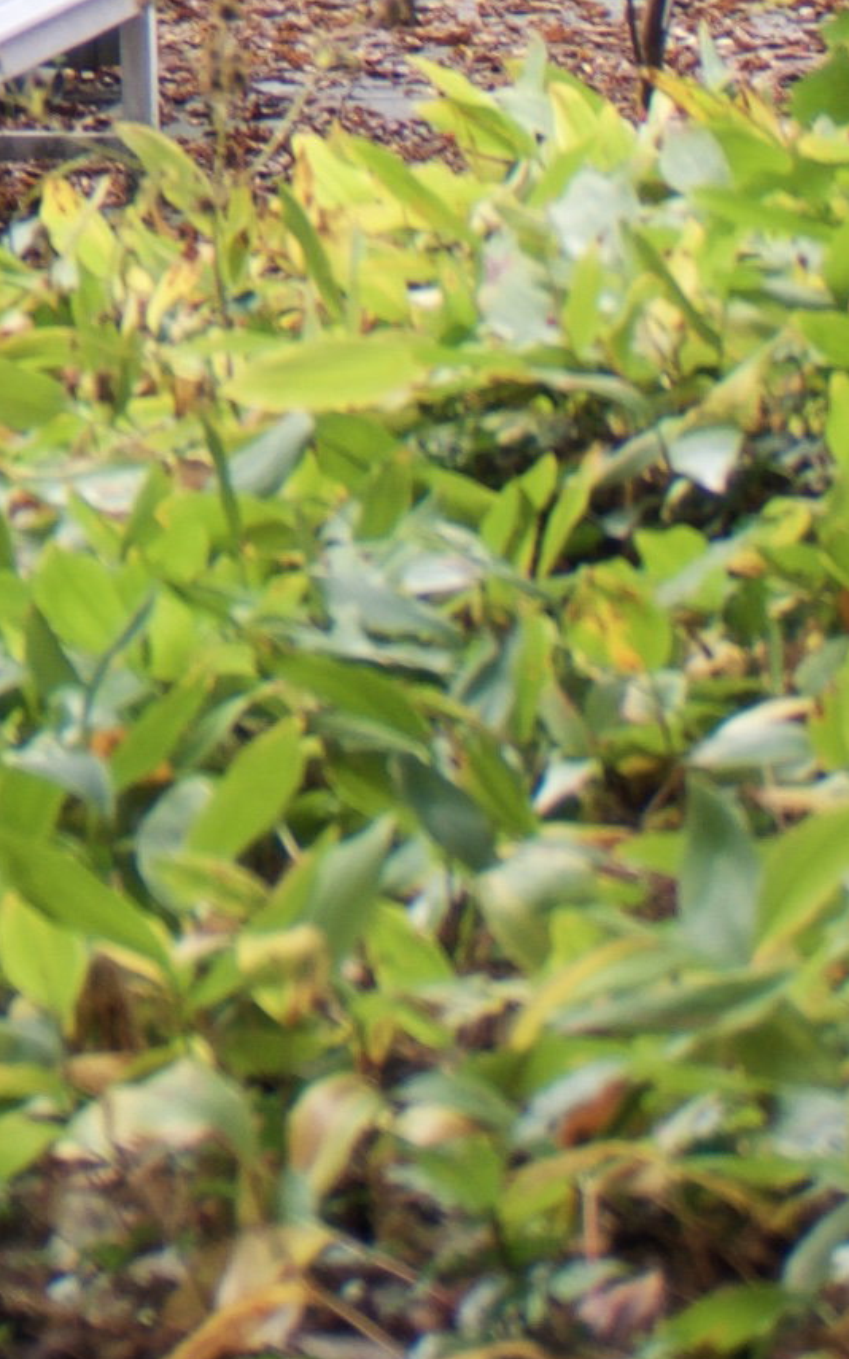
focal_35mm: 376
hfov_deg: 3.4
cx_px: -1415
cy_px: -1303
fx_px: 13911
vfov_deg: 5.5
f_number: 4.2
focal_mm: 35
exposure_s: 1/25
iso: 100
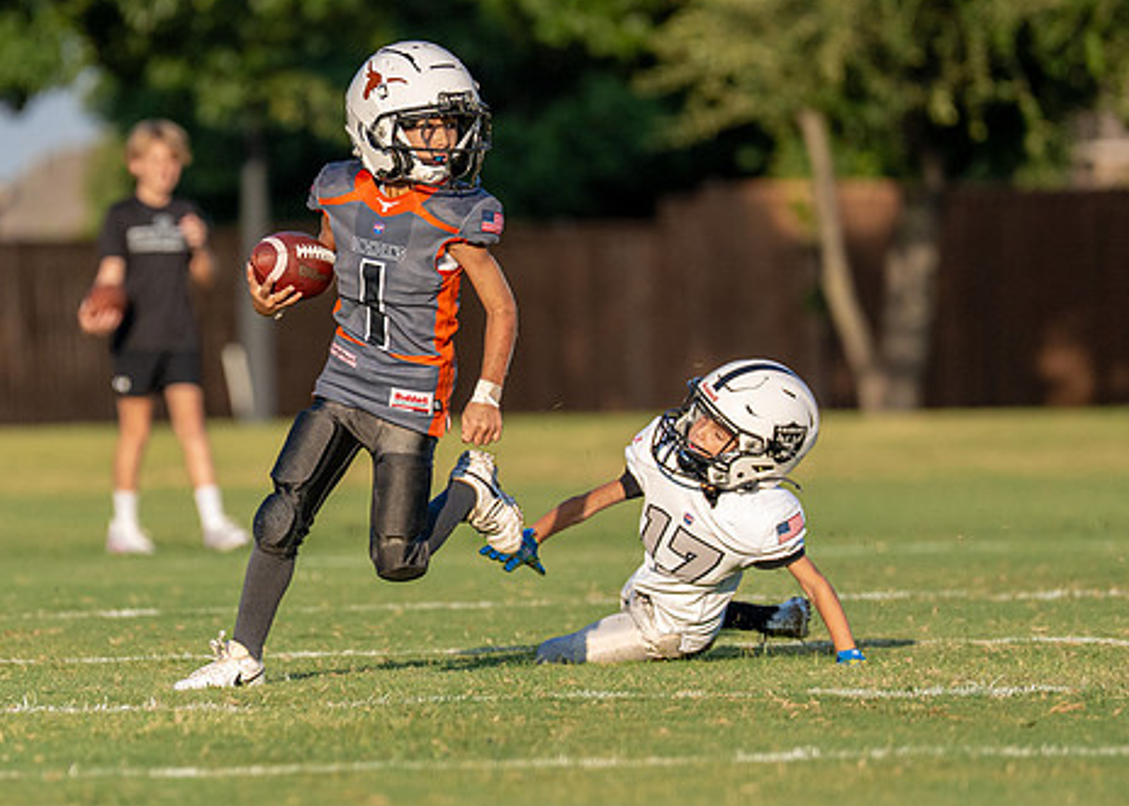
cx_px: 364
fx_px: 14391
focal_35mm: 449
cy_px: 391
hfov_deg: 4.5
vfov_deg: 3.2
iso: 320
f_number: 2.8
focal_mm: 200
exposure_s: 1/5000
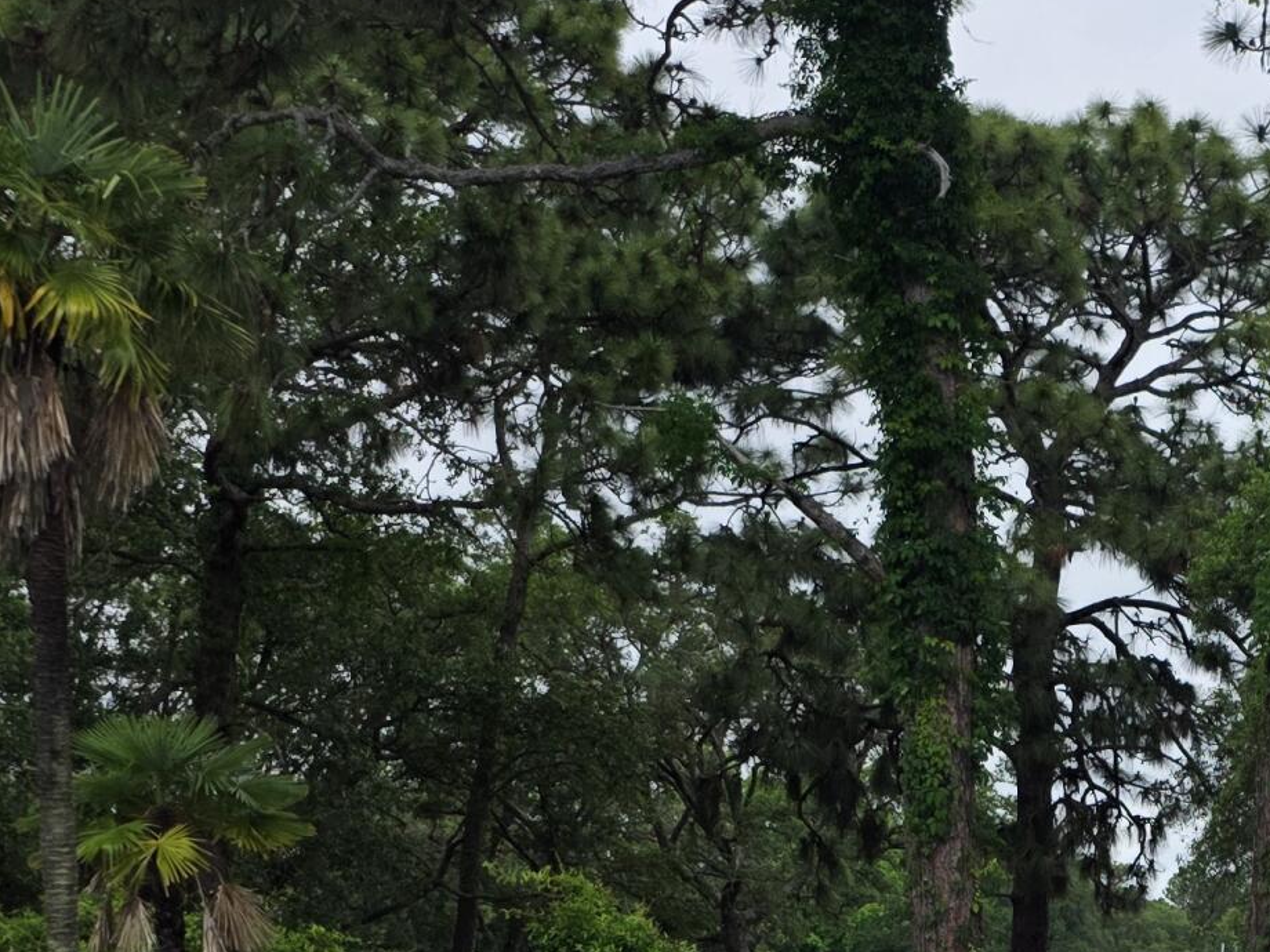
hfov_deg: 24.4
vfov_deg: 18.3
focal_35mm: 75
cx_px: 1361
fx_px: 2752
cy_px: 1229
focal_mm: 6.3
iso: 80
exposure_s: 1/4889
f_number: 1.7
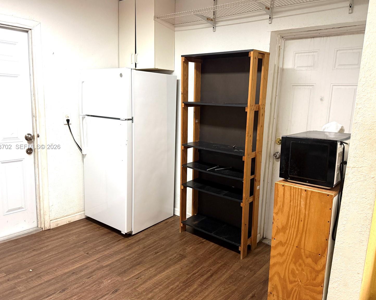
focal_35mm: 26
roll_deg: -2.5
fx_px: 289
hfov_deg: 66.0
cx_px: 187
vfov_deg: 54.9
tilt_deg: -8.9
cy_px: 147
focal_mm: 6.76
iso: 400
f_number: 1.78
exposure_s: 1/60
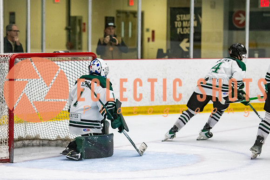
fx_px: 1298
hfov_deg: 11.9
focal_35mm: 173
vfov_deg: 7.9
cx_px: 100
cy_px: 120
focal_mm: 112
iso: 2000
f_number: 3.2
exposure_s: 1/640
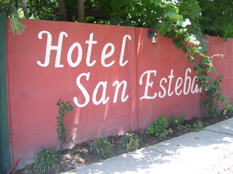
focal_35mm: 37
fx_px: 249
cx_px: 116
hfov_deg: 50.1
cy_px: 87
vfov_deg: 38.7
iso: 80
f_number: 2.7
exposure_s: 1/125
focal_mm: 6
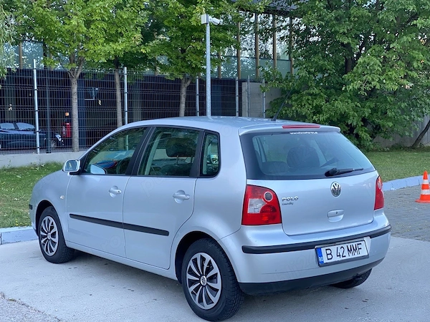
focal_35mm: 52
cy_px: 161
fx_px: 646
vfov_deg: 28.0
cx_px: 215
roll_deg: +0.5
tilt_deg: -2.7
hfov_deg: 36.8
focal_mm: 6
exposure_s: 1/122
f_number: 2
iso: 32
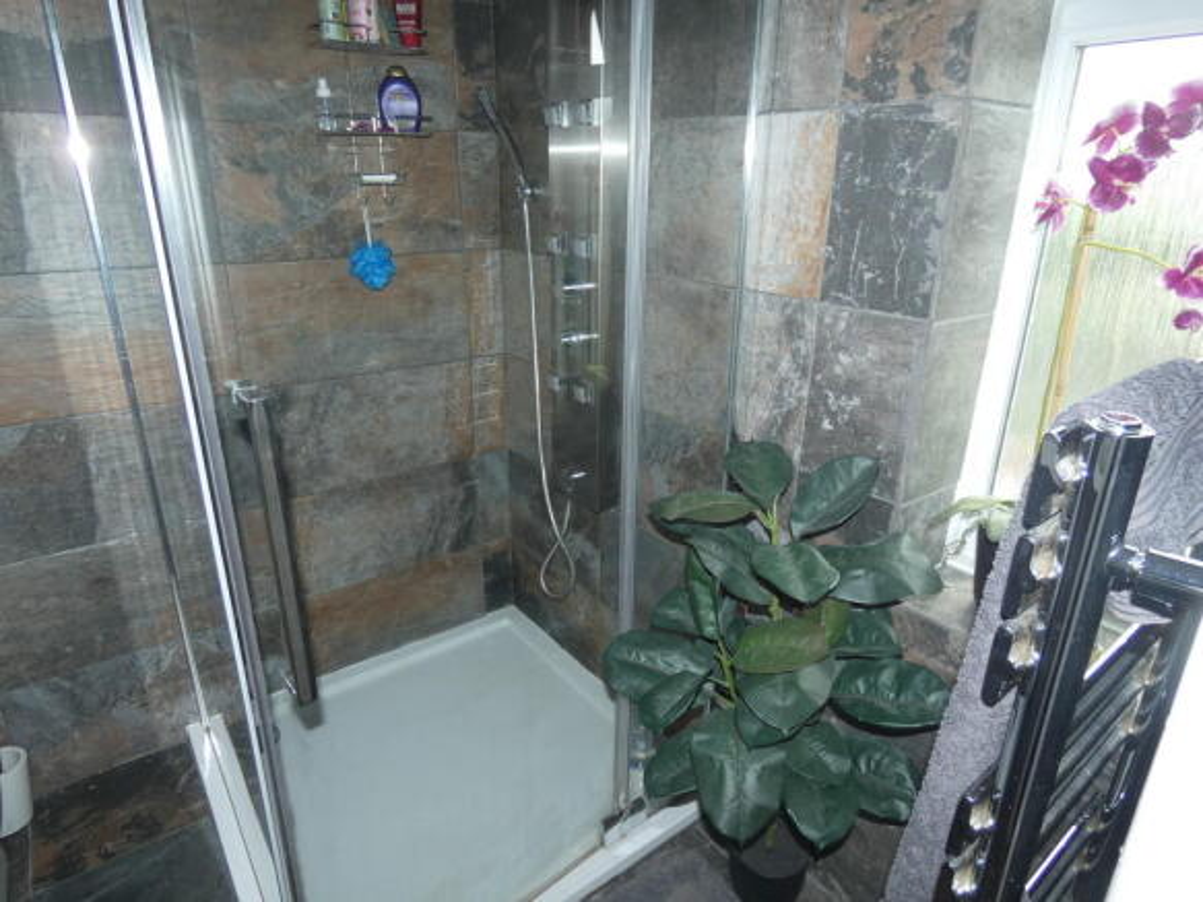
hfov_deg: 81.8
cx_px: 602
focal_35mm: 20
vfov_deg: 66.0
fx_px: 695
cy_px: 451
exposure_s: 1/60
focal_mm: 3.6
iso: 80
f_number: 2.8
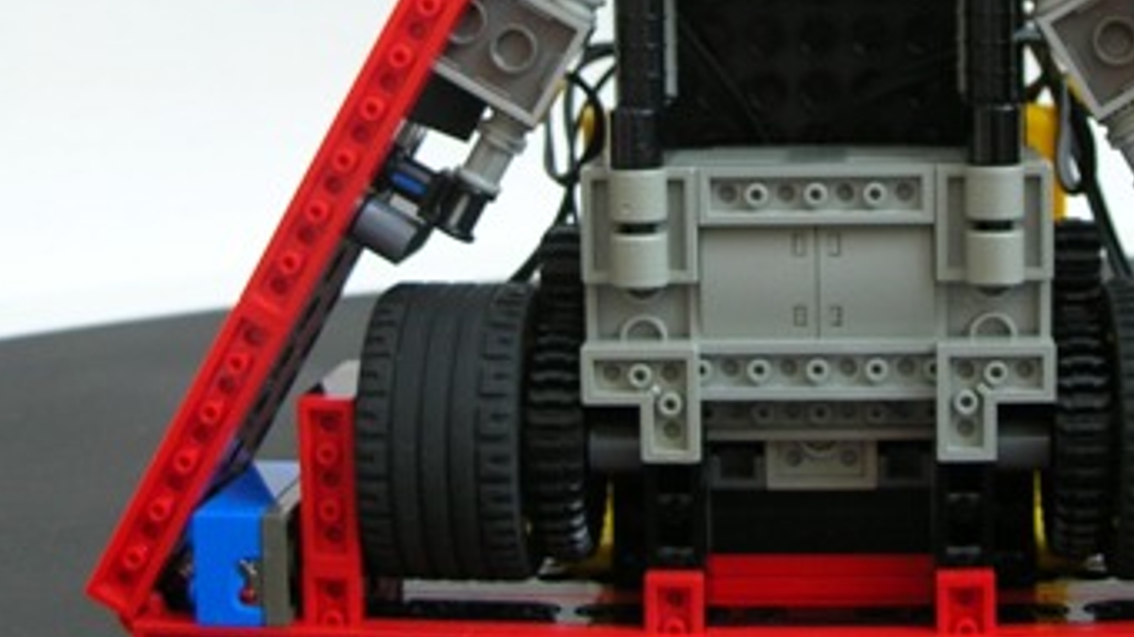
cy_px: 33
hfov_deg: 31.5
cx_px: 794
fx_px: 1984
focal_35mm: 66
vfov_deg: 17.9
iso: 50
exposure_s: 1/26.8
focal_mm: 6
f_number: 2.7
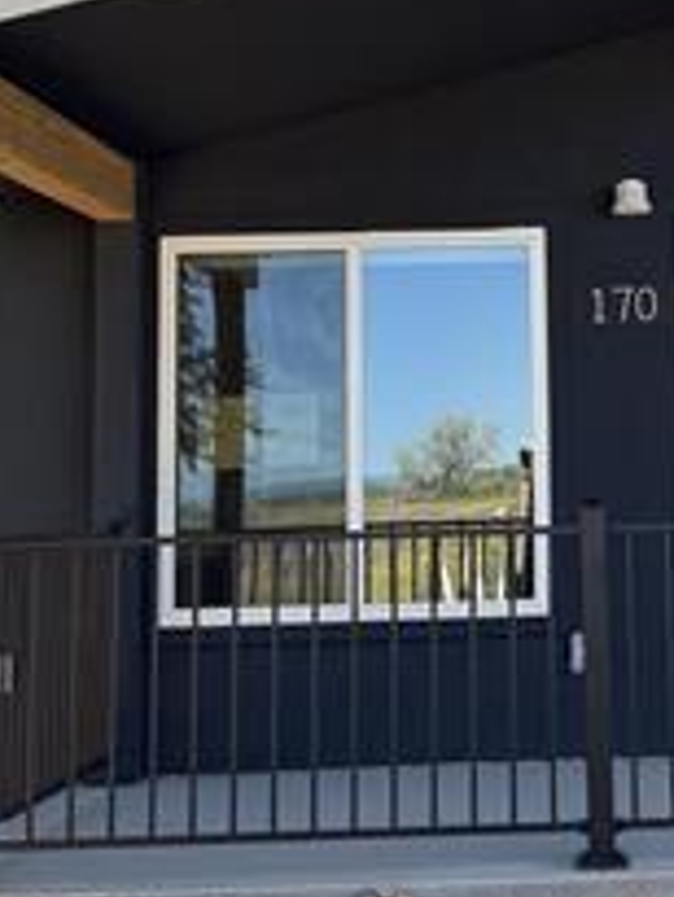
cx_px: 692
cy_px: 219
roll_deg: +1.7
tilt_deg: +7.3
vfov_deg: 21.6
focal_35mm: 90
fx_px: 2334
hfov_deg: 16.1
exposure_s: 1/1271
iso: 100
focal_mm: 6.76
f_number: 1.78
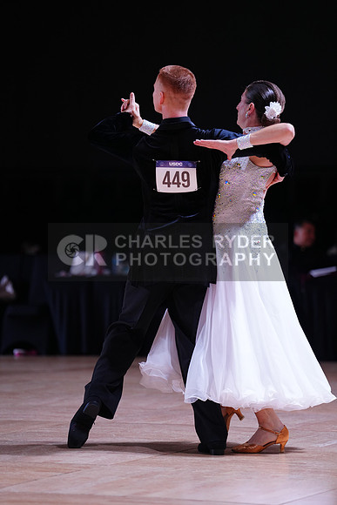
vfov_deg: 12.2
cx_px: 168
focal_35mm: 168
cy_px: 252
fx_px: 2357
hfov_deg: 8.2
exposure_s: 1/500
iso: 800
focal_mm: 168
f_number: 2.8
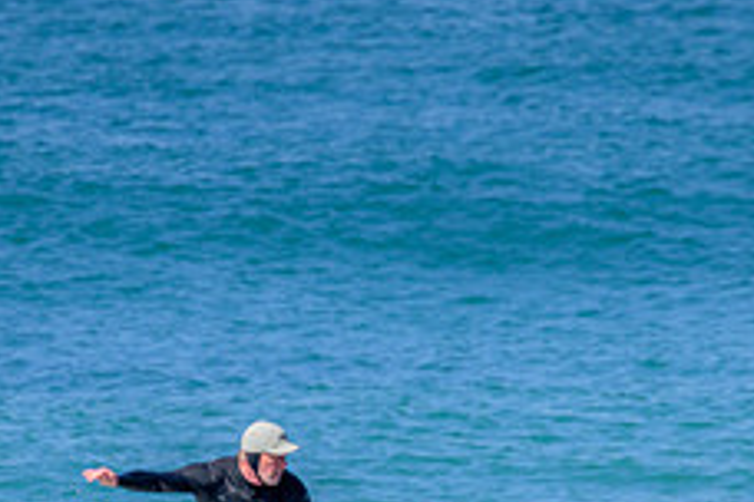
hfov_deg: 1.0
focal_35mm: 2036
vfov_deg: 0.7
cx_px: 446
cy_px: 586
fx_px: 42640
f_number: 11
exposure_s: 1/1000
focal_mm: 800
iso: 800
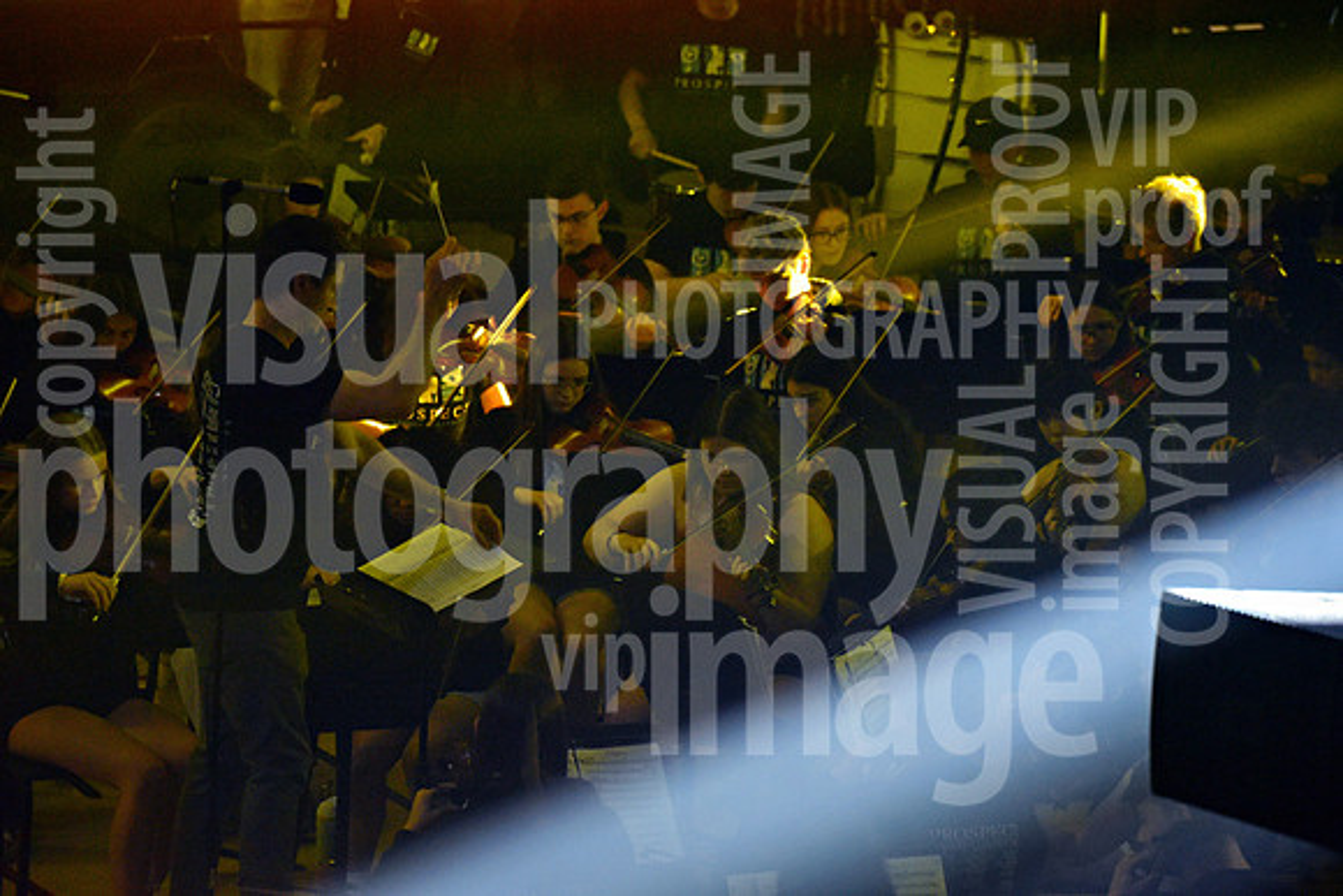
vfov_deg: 6.5
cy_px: 448
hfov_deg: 9.8
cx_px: 672
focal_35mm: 210
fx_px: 7836
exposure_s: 1/250
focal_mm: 210
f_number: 6
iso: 8000
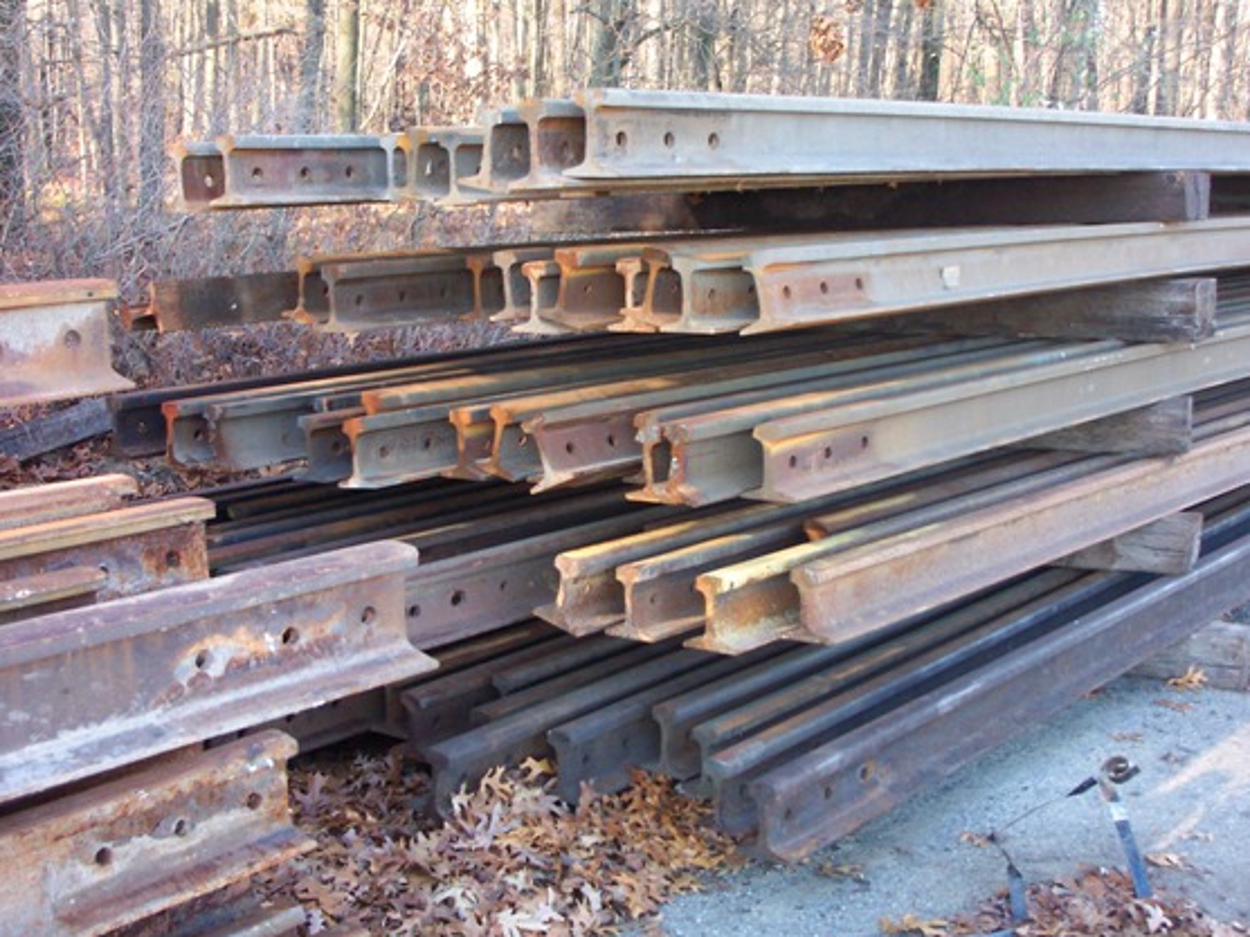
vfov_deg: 28.0
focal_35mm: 52
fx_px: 1878
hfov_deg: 36.8
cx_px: 567
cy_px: 471
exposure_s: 1/60
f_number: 3.1
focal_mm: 9.8
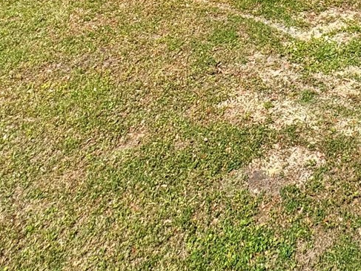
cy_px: -158
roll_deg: +0.9
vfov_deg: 23.6
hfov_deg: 38.2
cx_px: 331
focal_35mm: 46
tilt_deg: -4.2
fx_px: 480
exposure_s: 1/993
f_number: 2.2
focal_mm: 2.22
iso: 40
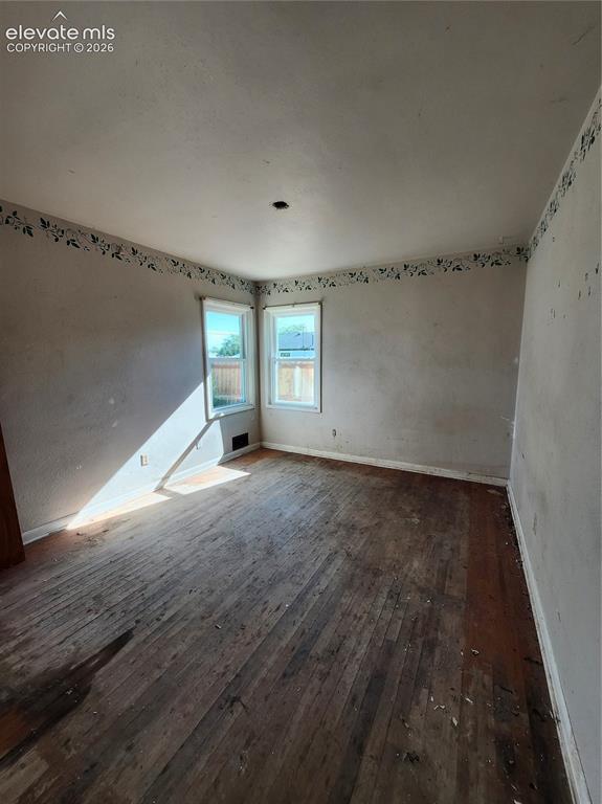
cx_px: 301
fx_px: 302
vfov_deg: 106.2
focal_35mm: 13
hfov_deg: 89.9
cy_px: 402
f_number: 2.2
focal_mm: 1.74
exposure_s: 1/120
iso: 80
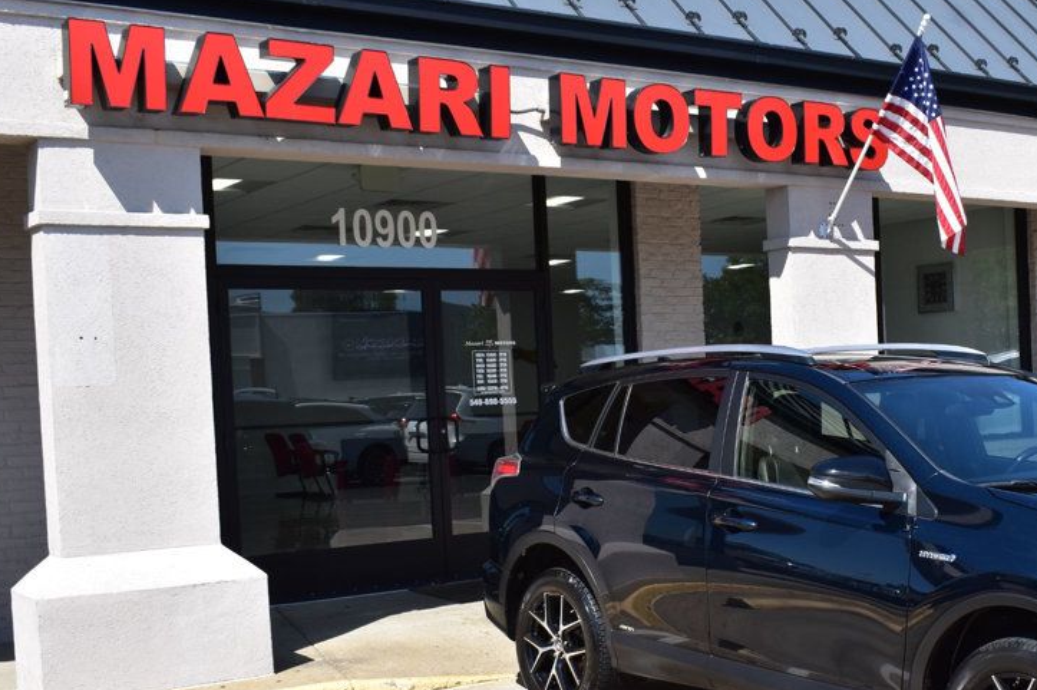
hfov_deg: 38.3
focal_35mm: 51
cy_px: 449
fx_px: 1468
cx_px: 714
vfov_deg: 26.3
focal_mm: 24
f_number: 11
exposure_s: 1/400
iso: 400
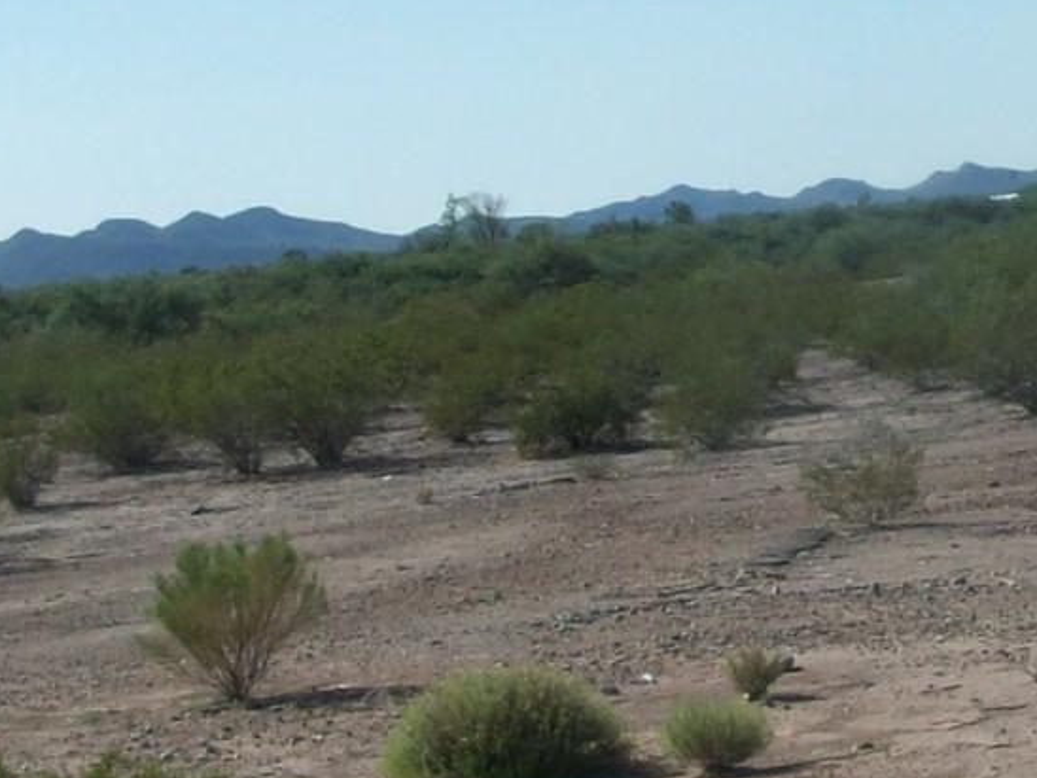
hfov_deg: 15.0
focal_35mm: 127
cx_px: 1251
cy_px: -140
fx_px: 3805
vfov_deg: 11.5
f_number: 5.5
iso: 64
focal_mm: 5.7
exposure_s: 1/498
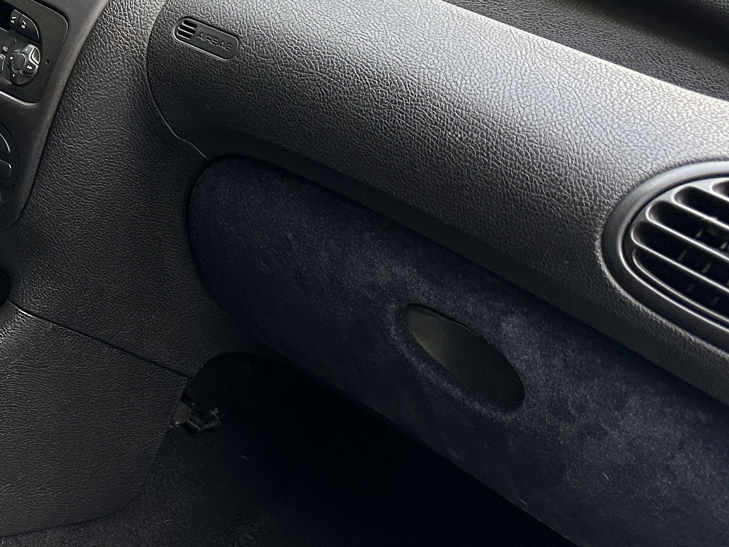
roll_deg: -1.9
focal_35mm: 64
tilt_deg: -26.5
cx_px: -151
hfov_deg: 26.7
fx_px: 1348
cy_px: 259
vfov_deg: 22.9
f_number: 1.78
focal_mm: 6.86
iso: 250
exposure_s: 1/112
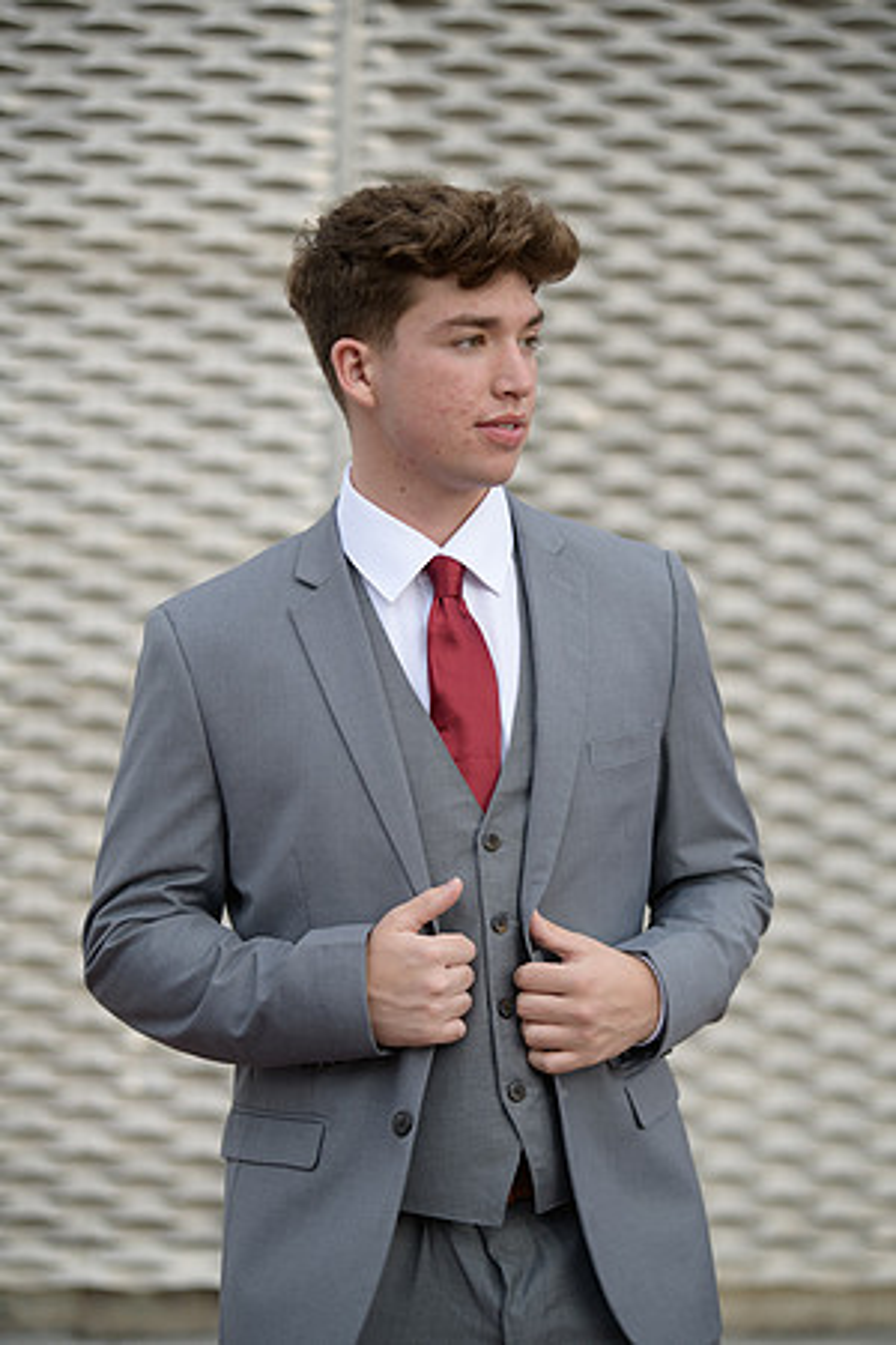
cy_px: 672
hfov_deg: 13.4
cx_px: 448
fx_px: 3808
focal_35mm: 102
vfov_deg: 20.0
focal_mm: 102
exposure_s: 1/1250
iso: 250
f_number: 2.8
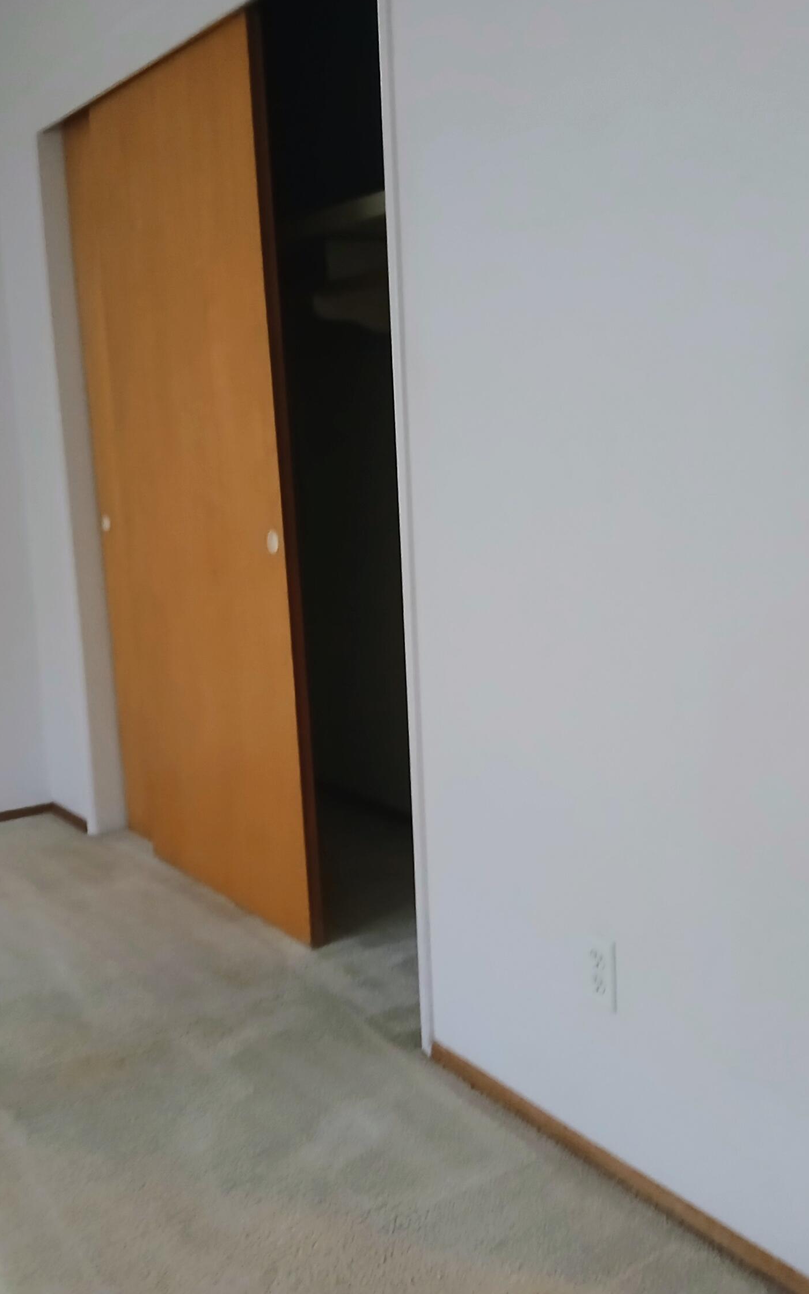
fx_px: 1305
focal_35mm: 37
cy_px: 644
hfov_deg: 34.4
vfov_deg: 52.7
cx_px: 469
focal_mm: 3.98
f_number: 1.8
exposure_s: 1/20
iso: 500
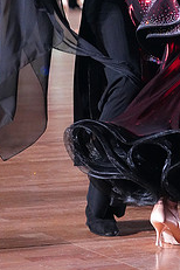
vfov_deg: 9.4
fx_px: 1620
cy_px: -41
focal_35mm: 216
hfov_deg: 6.4
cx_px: 153
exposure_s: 1/400
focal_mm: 86
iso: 10000
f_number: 5
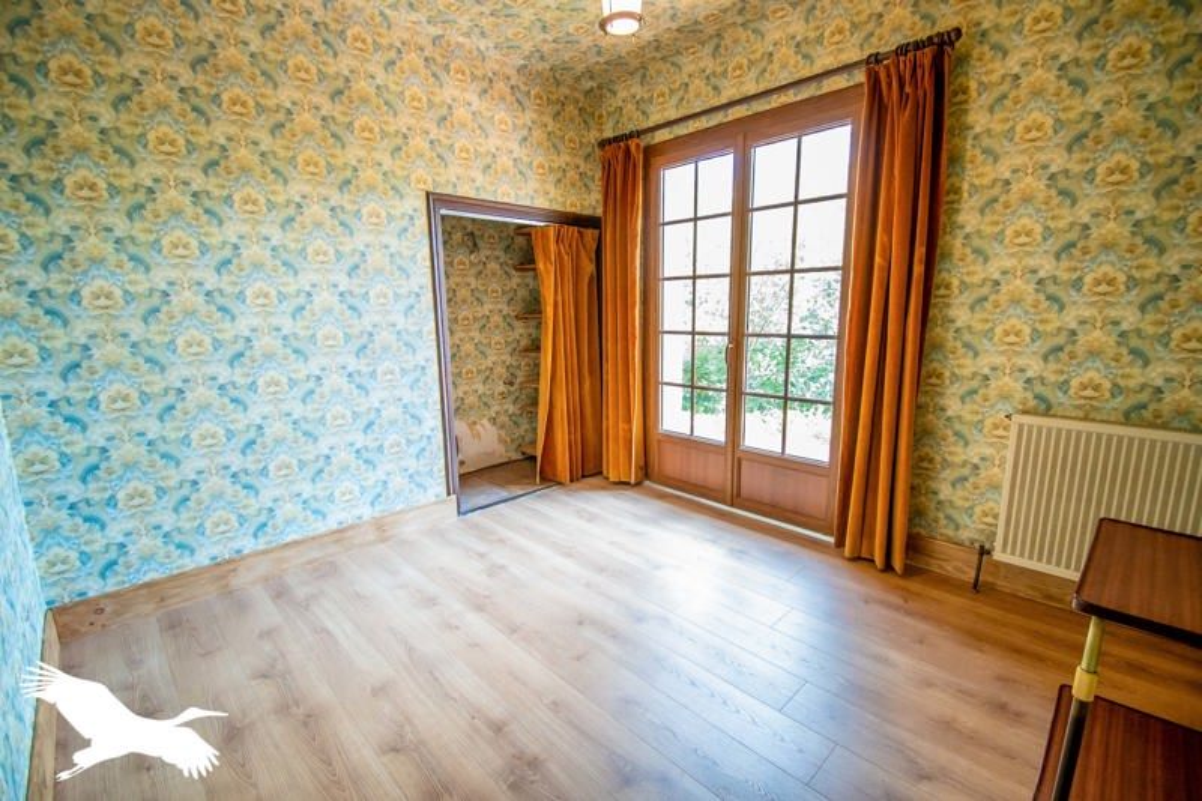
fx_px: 501
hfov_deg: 100.4
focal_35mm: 15
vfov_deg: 77.3
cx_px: 601
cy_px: 400
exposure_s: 1/50
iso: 1250
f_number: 4.5
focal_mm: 10
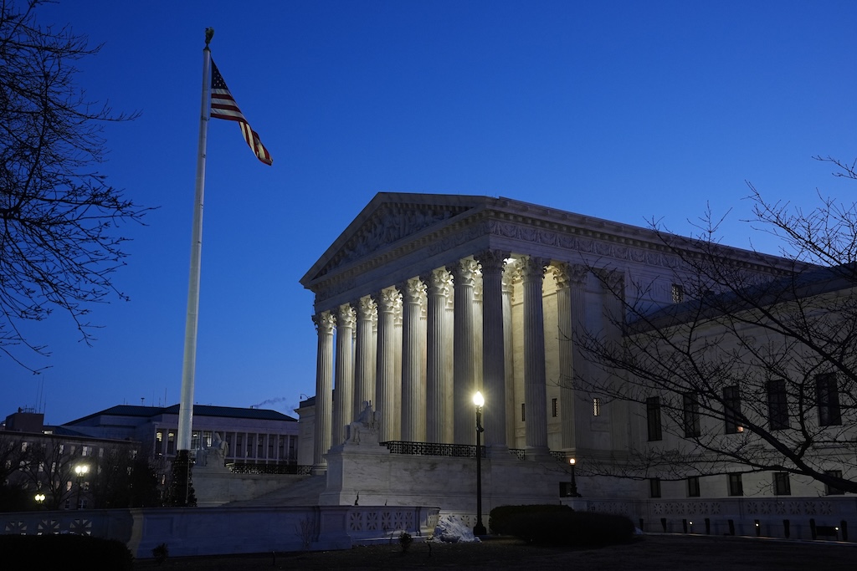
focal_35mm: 42
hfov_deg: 46.4
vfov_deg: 31.9
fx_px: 1000
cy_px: 286
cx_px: 428
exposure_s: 1/50
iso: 1000
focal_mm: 42
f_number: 5
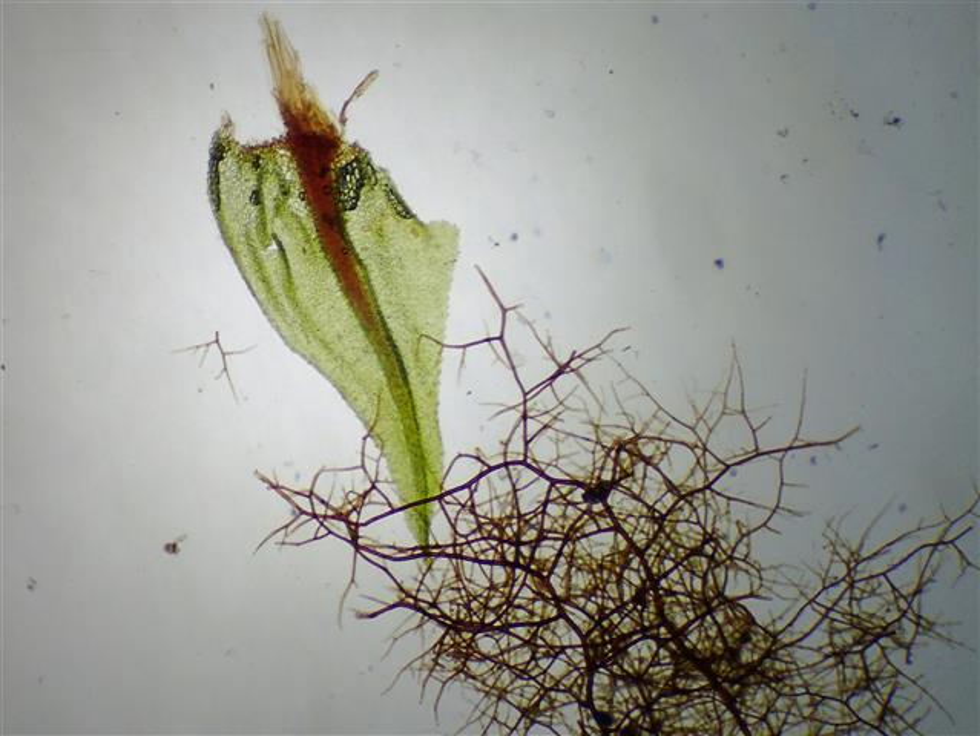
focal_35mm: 49
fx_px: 1388
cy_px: 368
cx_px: 490
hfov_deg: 38.9
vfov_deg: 29.7
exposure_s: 1/125
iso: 100
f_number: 4.5
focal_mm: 8.99
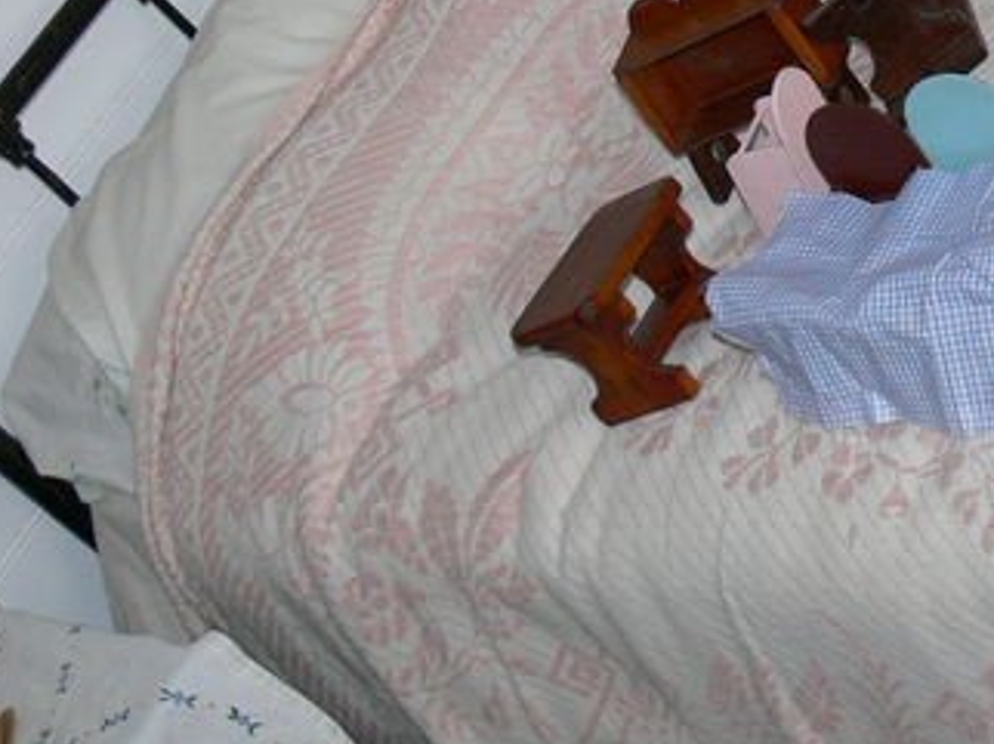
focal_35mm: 87
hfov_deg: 21.3
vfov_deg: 16.4
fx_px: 2496
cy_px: -77
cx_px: 1117
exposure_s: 1/30
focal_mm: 7.4
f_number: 2.8
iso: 100
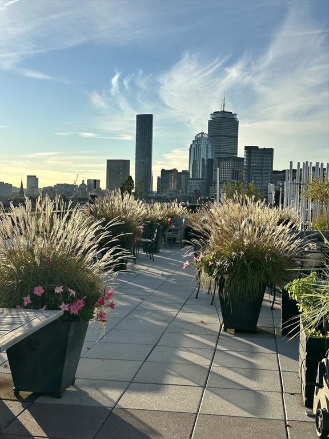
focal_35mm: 48
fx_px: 608
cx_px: 164
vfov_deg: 39.7
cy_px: 220
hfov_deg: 30.3
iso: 64
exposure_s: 1/5556
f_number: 1.78
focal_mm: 6.86
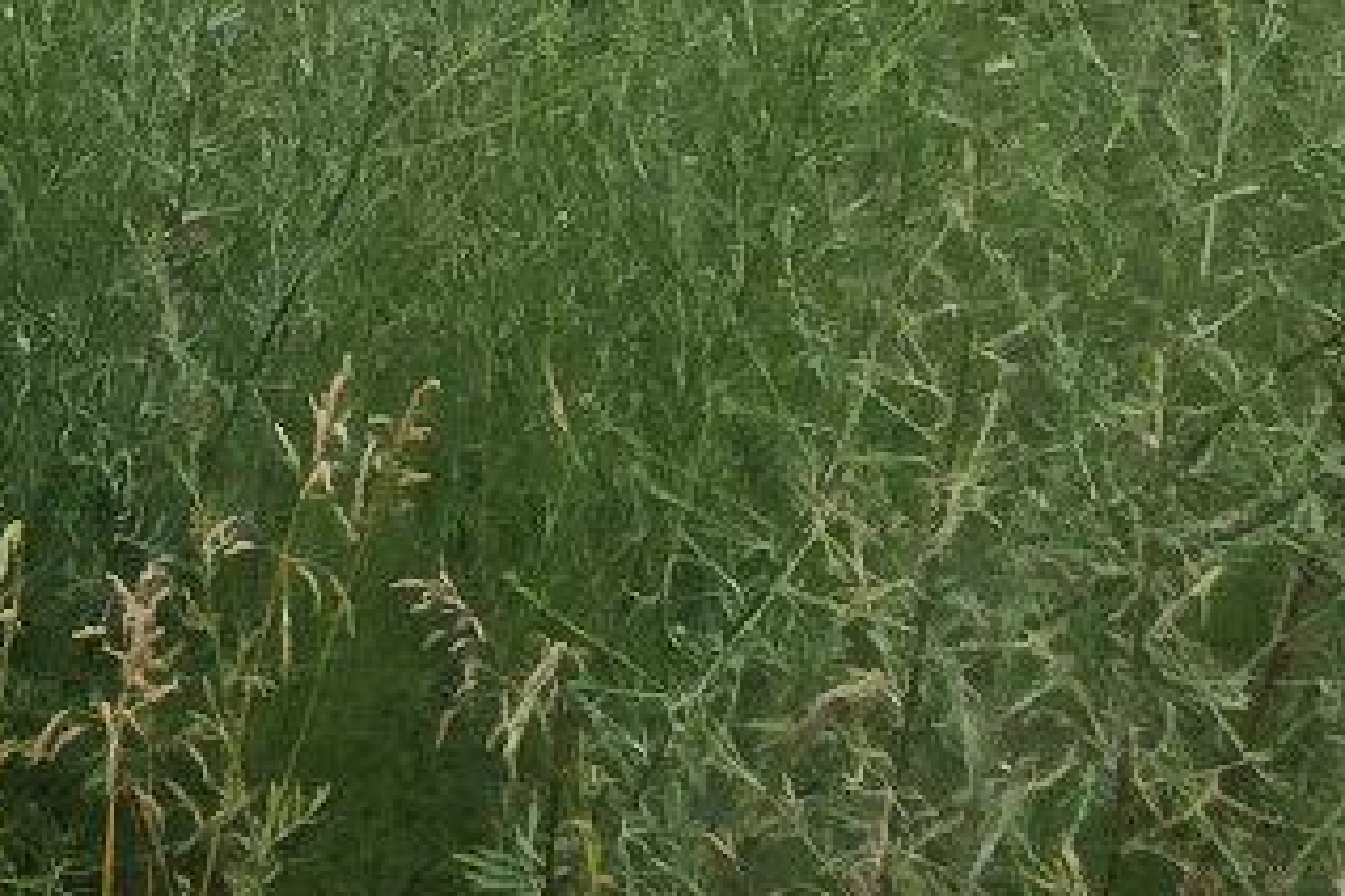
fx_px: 3250
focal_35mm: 87
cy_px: -1965
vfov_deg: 10.2
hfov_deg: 20.2
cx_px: -668
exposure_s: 1/3464
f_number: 2.2
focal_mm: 2.2
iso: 50
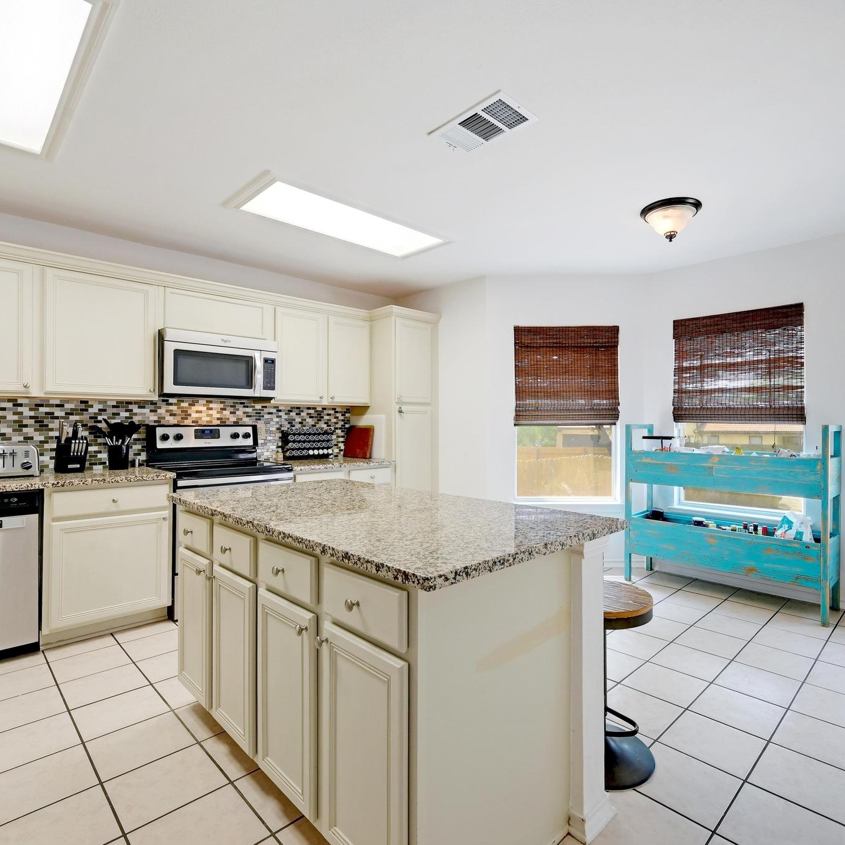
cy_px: 425
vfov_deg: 80.7
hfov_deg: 80.6
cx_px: 458
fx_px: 497
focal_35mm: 18
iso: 1000
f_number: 9
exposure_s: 1/60
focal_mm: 14
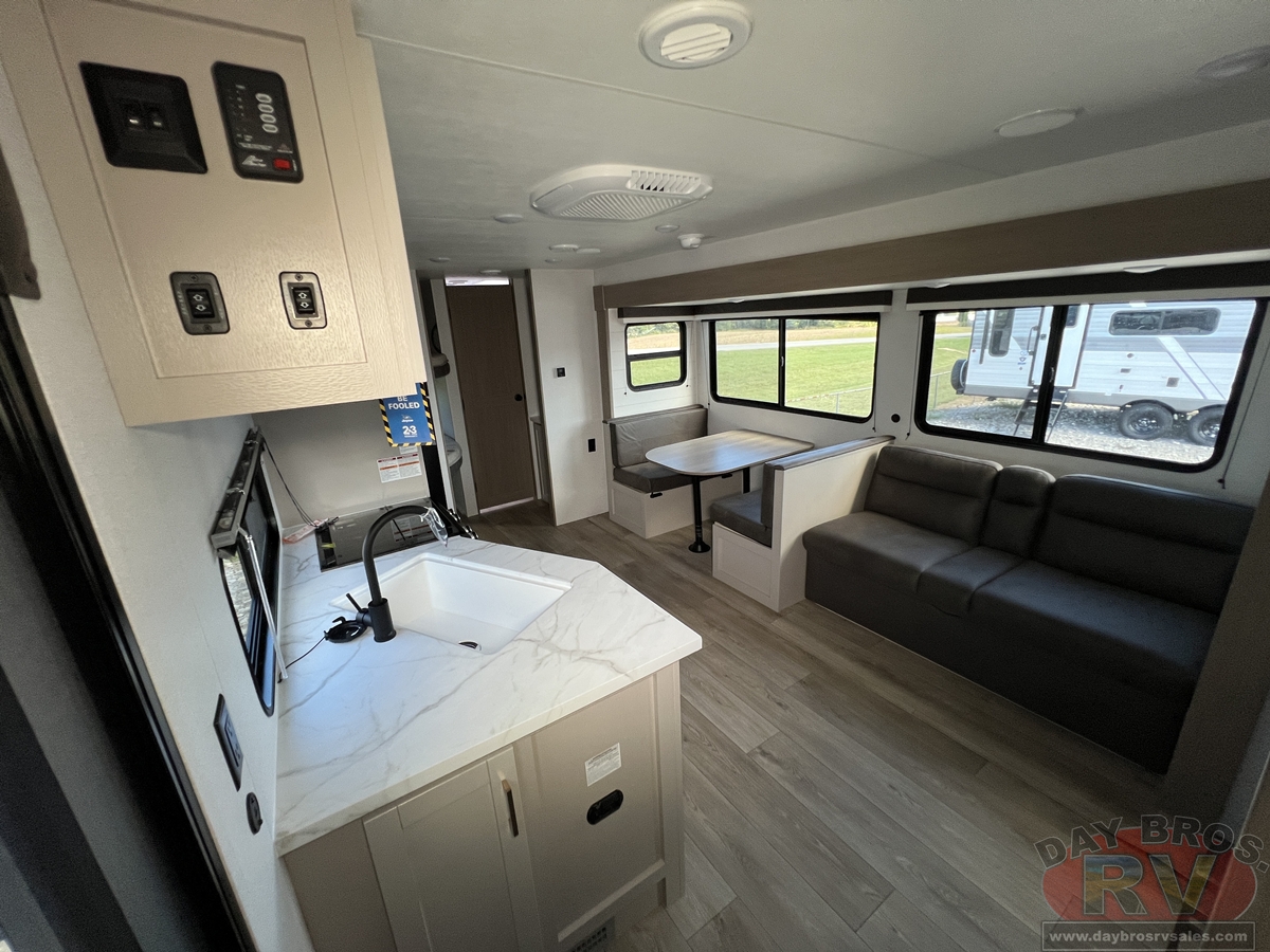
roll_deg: +2.4
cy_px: 476
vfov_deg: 89.9
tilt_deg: -15.8
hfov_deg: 106.2
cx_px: 635
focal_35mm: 13
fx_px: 477
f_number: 1.8
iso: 100
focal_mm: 1.57
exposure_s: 1/99
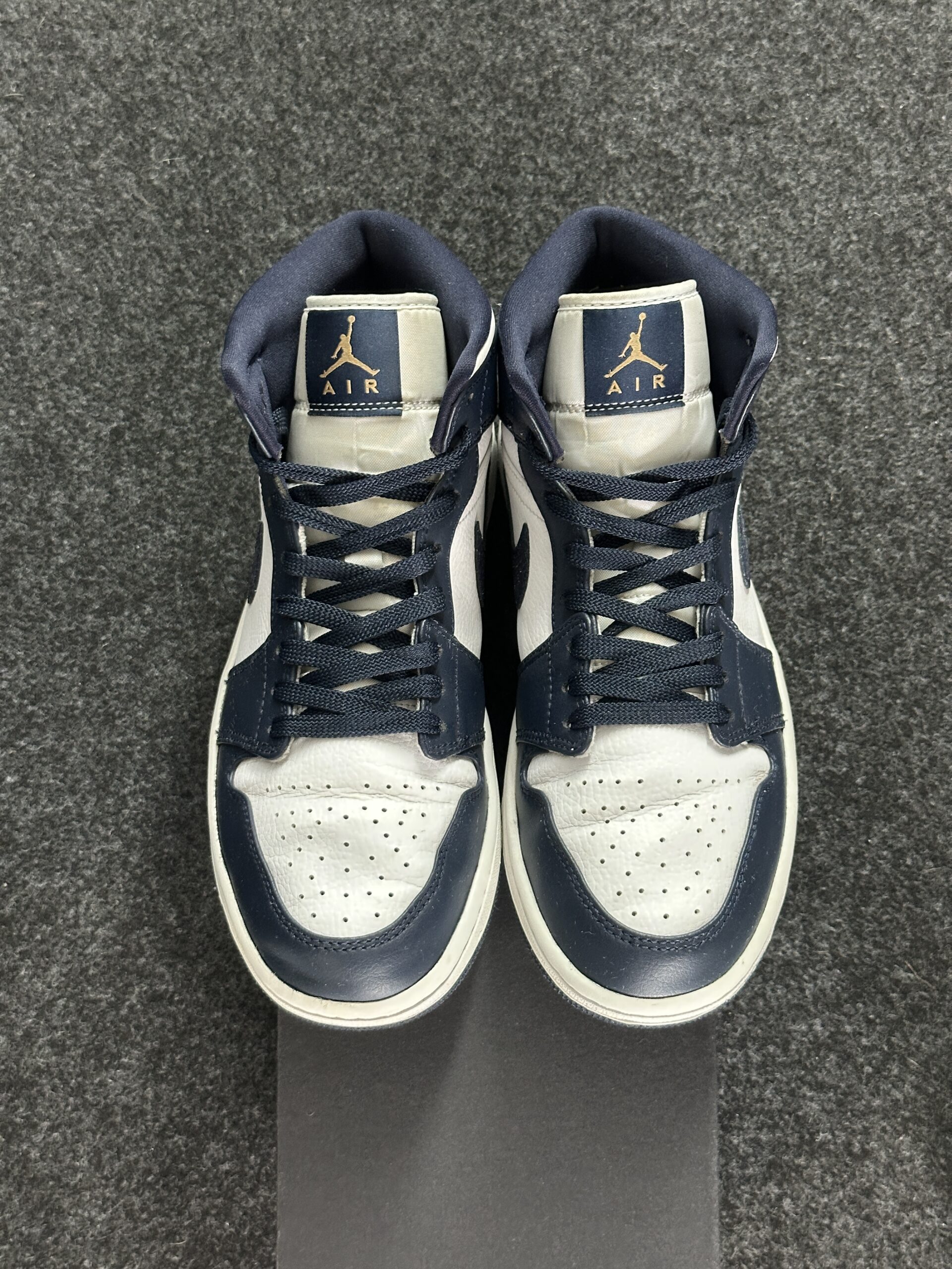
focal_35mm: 48
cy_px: 634
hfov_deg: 30.3
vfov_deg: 39.7
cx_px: 476
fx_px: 1760
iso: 320
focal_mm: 6.86
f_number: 1.78
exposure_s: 1/33
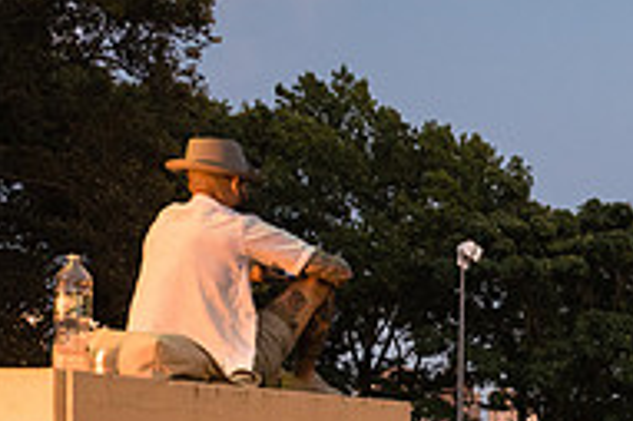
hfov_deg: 25.8
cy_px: 472
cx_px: 686
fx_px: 1282
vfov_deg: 17.9
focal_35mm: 73
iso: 2500
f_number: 2.8
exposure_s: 1/80
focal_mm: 24
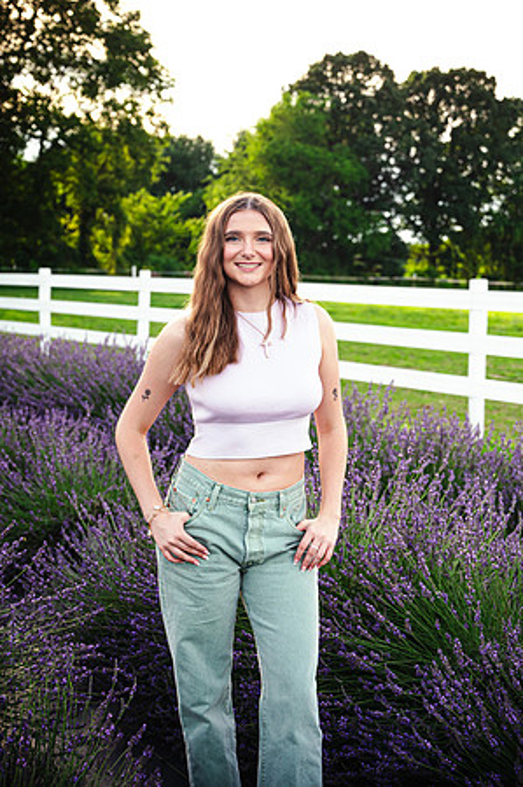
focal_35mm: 53
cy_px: 394
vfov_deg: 37.6
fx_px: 1158
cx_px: 262
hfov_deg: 25.5
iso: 1000
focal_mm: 53
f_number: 4
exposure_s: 1/2000
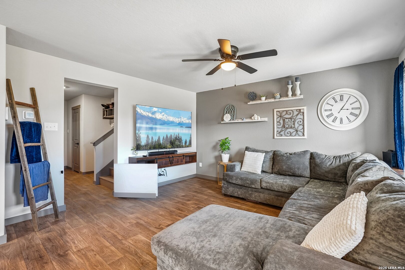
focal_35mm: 16
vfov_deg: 73.7
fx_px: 180
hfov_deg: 96.7
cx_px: 202
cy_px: 135
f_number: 8
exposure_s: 1/5
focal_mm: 16
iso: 400
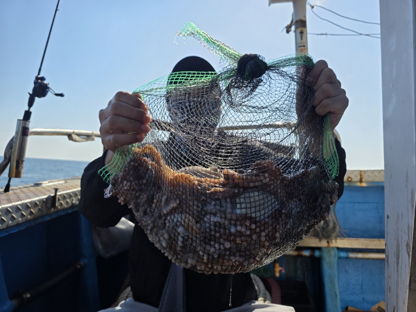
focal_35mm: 23
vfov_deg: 58.9
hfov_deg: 73.9
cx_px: 208
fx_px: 276
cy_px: 156
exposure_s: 1/7626
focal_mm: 6.3
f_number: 1.7
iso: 80
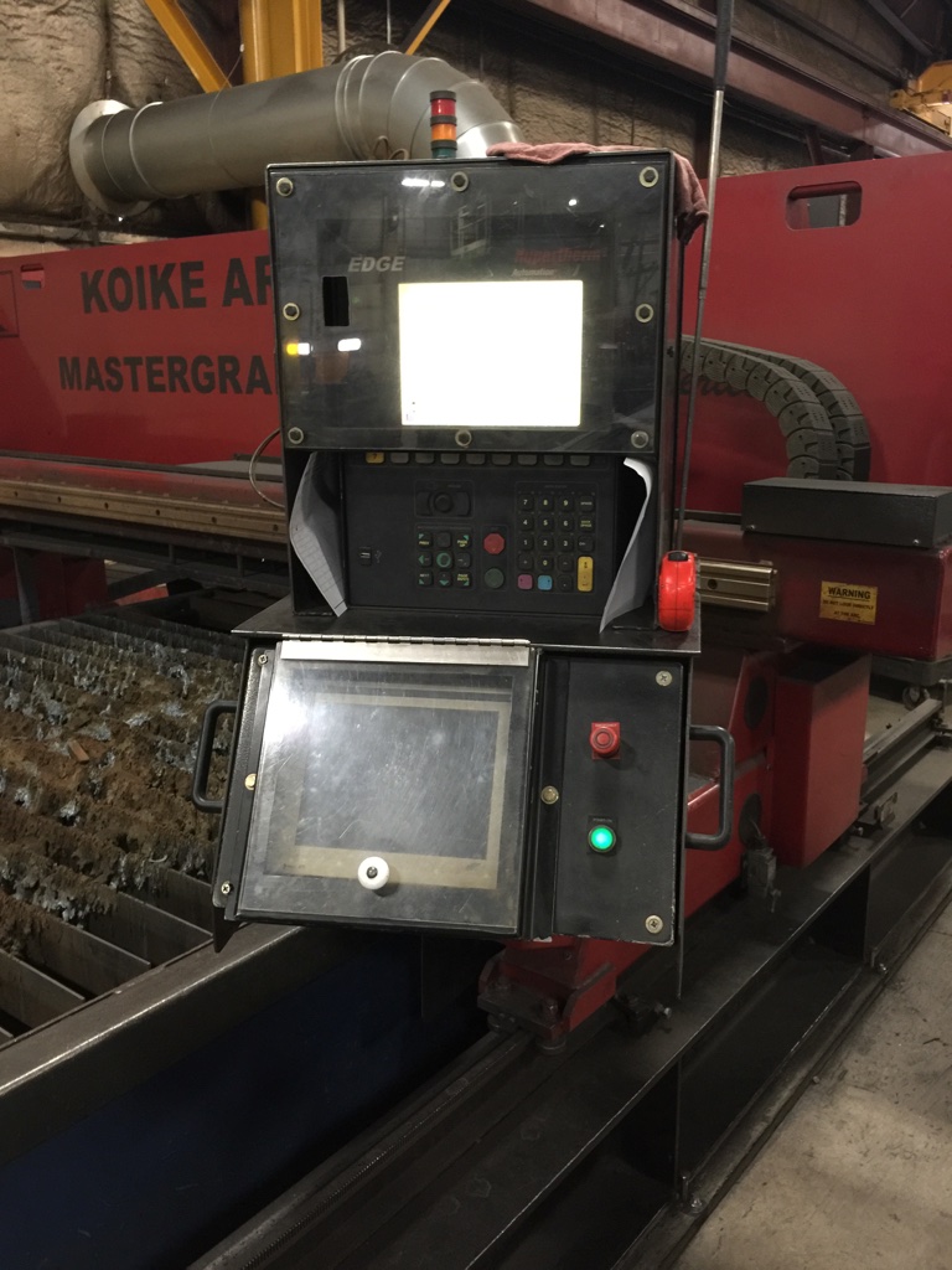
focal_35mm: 29
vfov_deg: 61.7
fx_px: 1063
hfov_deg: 48.2
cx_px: 476
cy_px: 635
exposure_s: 1/8
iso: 125
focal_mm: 4.15
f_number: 2.2
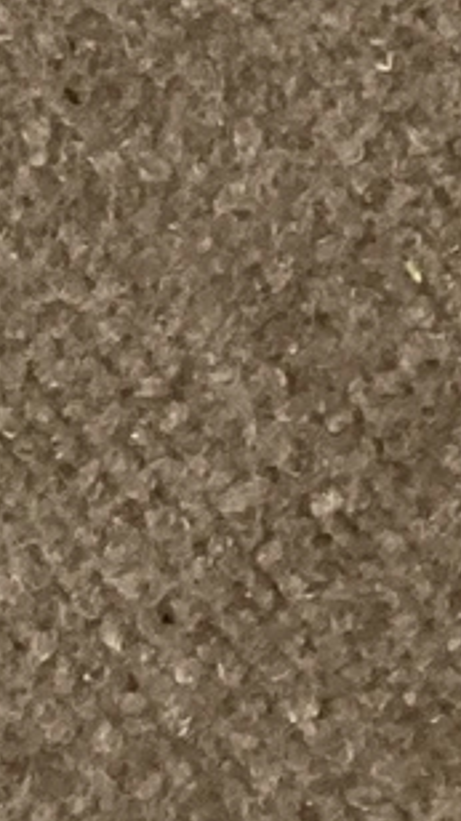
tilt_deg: -84.6
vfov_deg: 9.1
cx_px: -1578
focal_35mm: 219
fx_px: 4764
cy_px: -994
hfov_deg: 4.8
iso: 320
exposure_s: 1/40
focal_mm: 3.3
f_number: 2.4
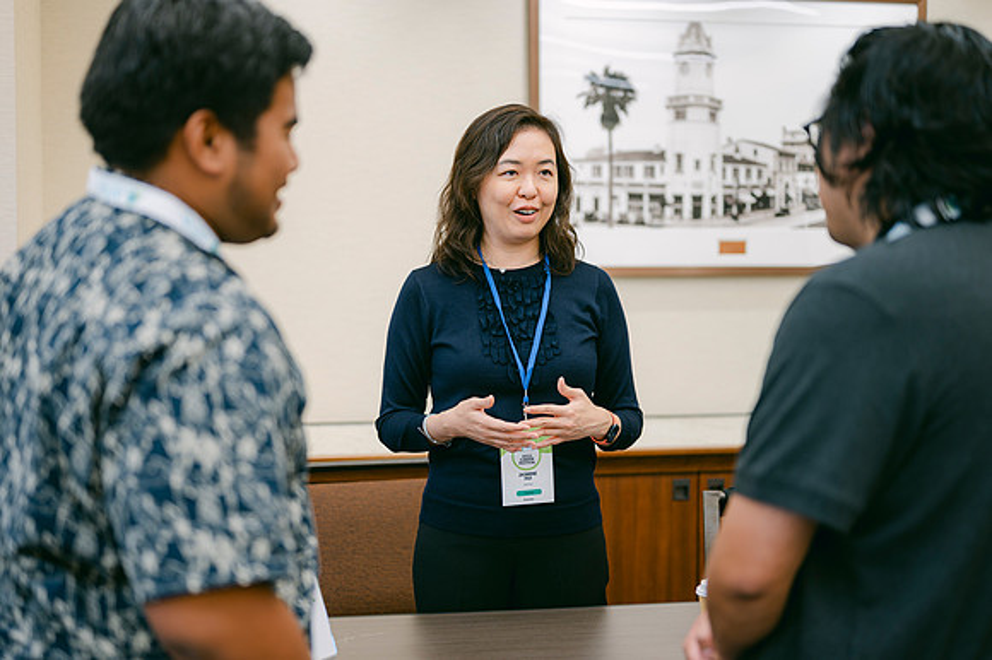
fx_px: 1427
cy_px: 330
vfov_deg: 26.0
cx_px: 496
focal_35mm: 52
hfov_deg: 38.3
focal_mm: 50
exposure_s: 1/125
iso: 320
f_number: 2
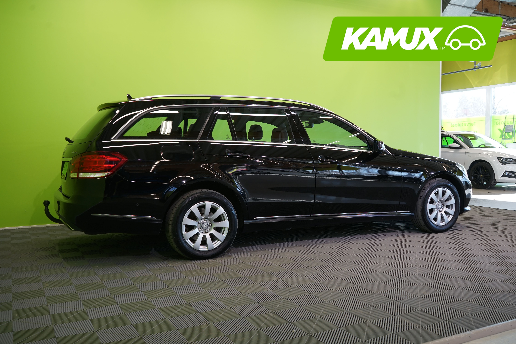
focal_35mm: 32
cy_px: 172
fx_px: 459
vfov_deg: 41.1
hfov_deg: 58.7
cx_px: 258
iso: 400
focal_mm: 32
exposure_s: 1/30
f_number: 6.3
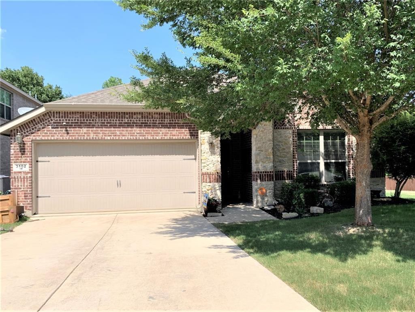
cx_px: 208
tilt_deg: -0.2
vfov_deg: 53.1
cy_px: 156
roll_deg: -1.1
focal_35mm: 26
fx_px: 312
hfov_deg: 67.3
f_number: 1.8
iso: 25
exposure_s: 1/1350
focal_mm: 4.25
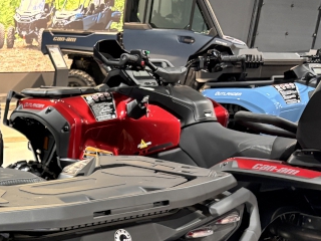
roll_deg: -2.6
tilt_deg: -23.8
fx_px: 603
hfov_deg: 27.4
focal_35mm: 65
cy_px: 288
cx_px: -27
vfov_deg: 21.1
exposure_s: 1/40
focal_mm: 5.96
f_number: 1.6
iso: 500
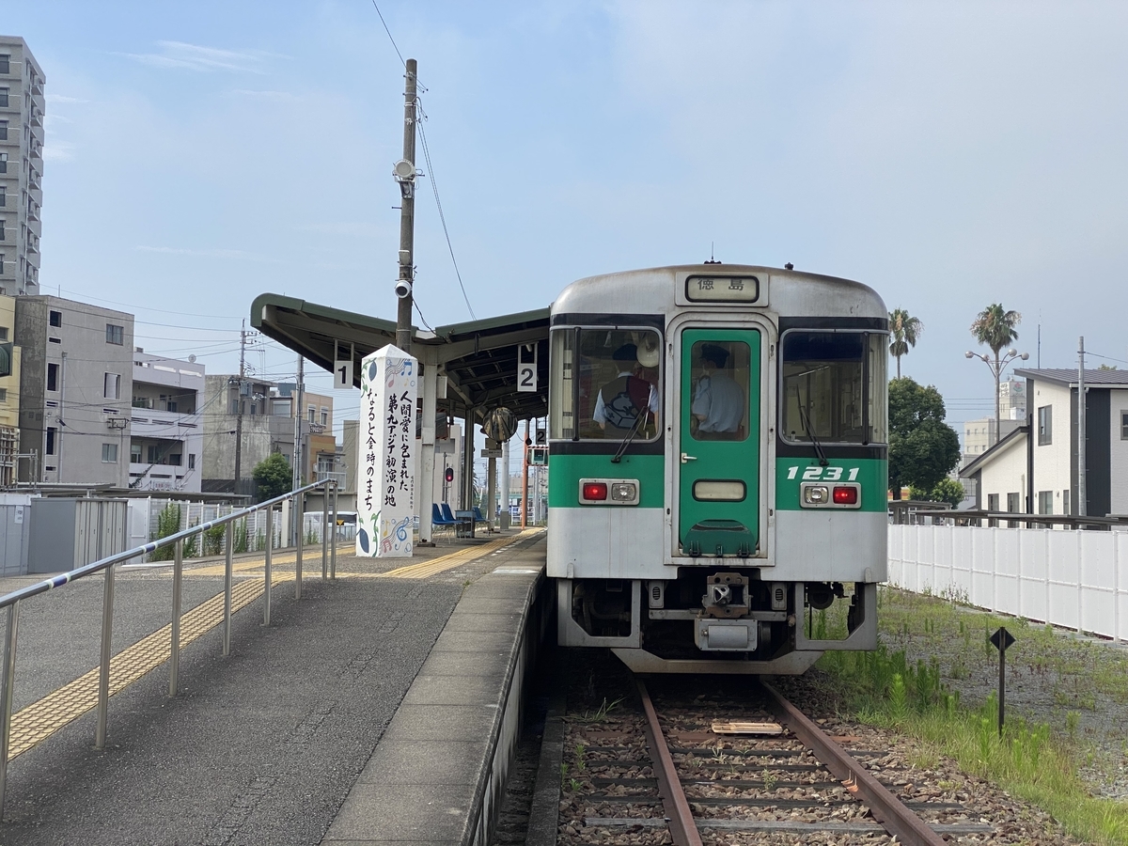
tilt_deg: +3.1
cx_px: 564
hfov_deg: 36.8
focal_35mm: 52
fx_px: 1694
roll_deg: -1.4
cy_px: 423
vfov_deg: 28.0
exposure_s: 1/1332
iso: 20
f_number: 2
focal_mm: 6
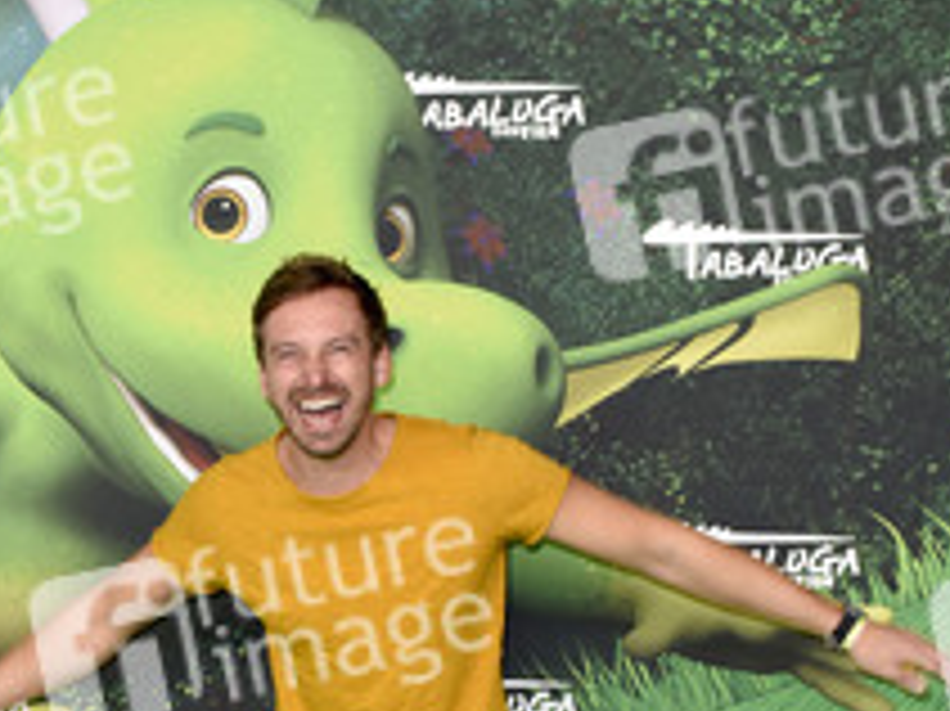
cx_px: 392
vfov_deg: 15.3
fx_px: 2551
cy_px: 850
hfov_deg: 21.1
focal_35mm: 93
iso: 500
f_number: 5.6
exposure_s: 1/125
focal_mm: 34
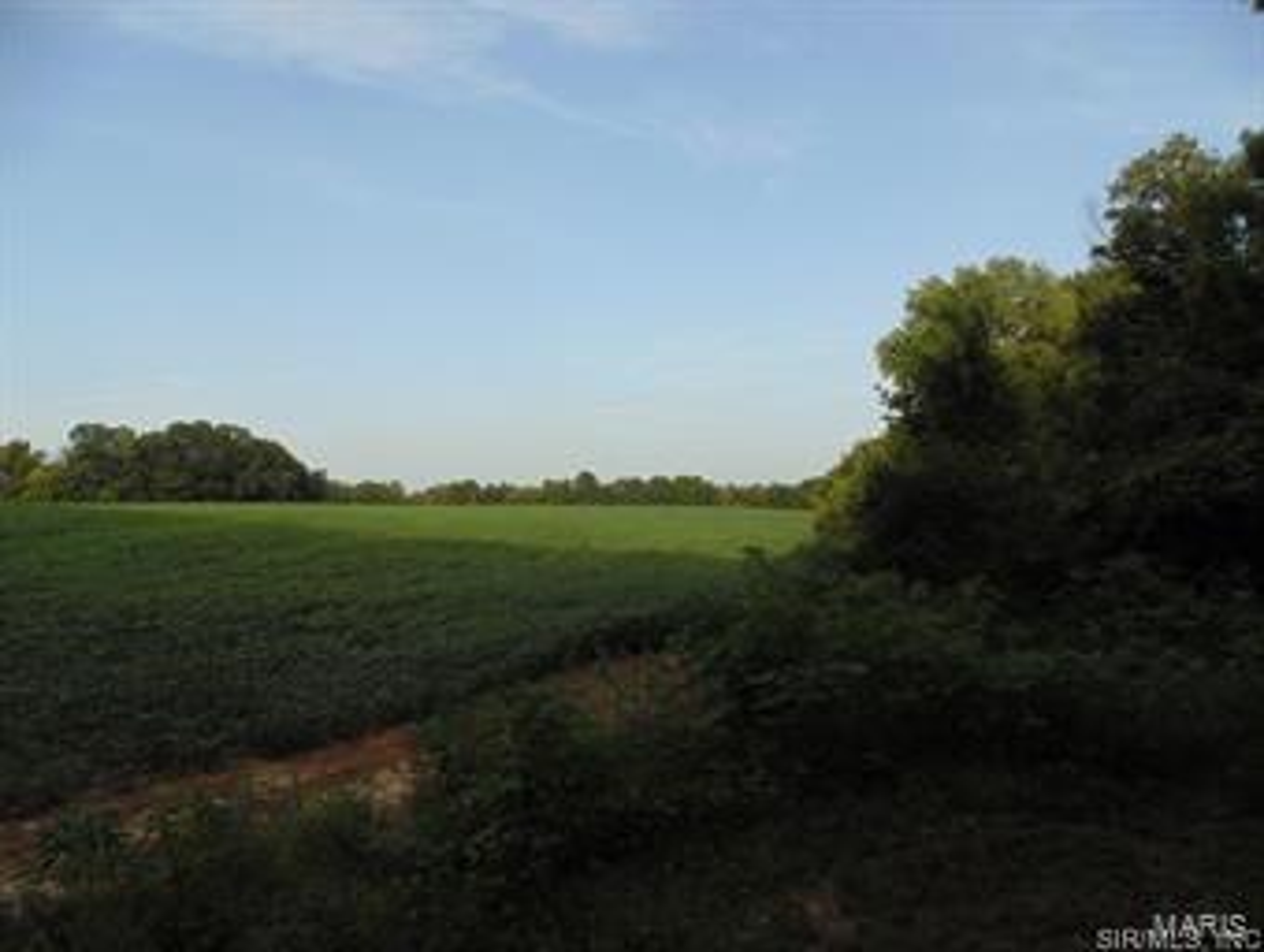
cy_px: 476
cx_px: 632
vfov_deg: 61.2
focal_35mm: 22
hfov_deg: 76.3
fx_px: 804
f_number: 3.1
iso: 80
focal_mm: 4
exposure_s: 1/500
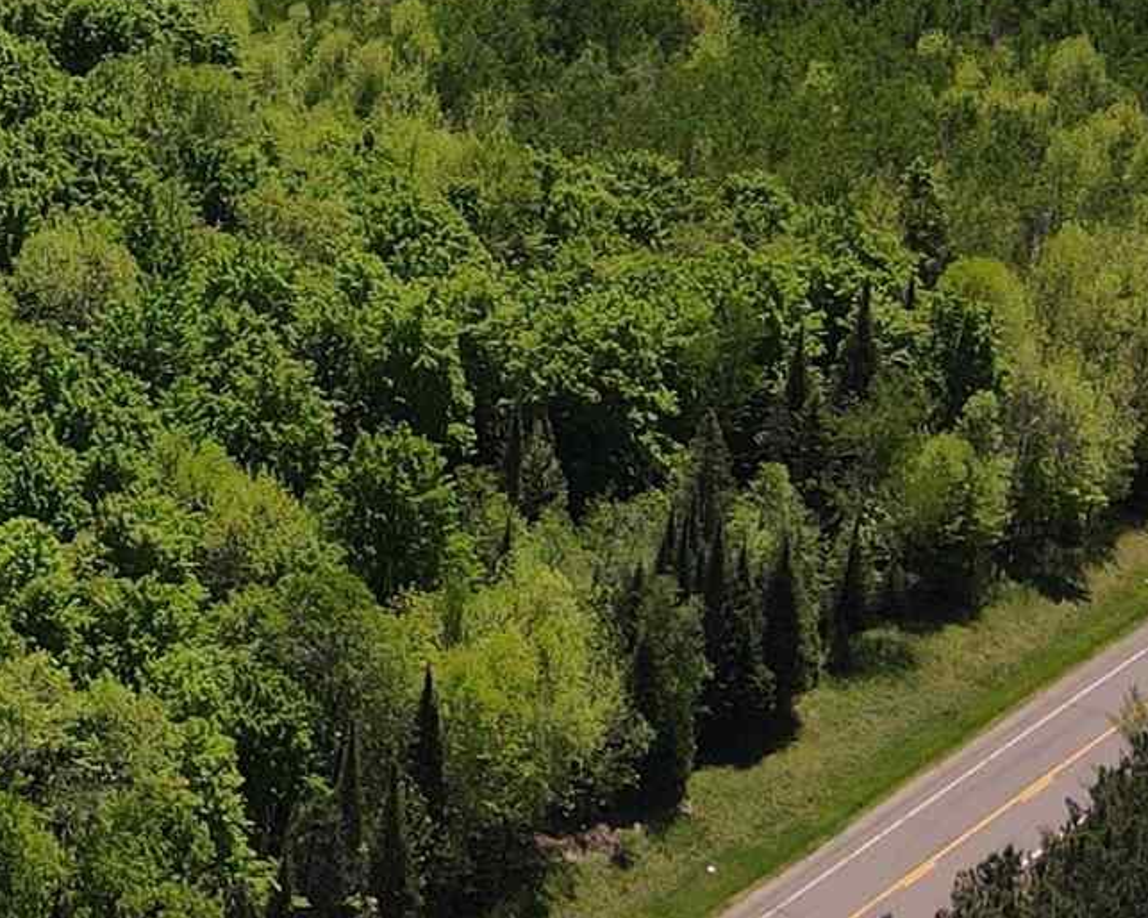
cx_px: -466
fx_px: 3804
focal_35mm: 112
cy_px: -23
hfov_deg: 16.0
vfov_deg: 13.5
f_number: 2.8
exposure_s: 1/800
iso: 100
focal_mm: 4.5
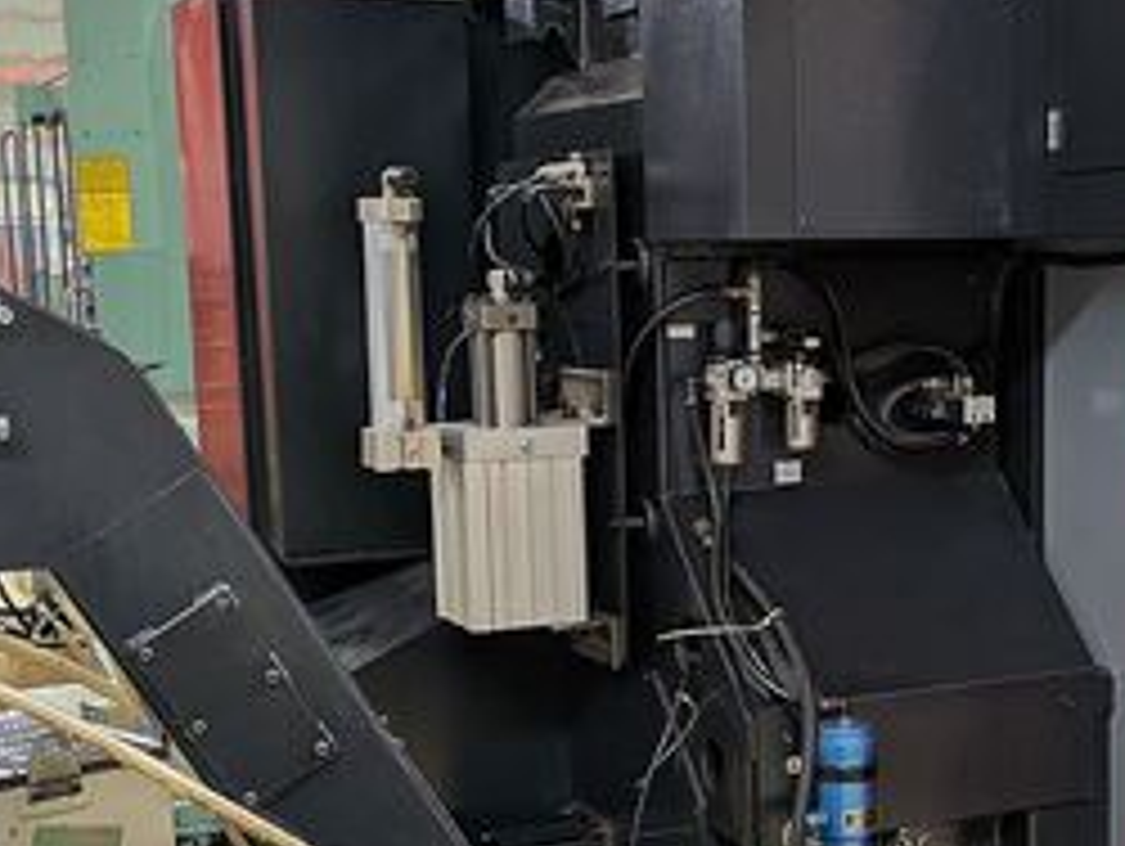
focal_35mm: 64
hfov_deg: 29.8
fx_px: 2082
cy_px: 598
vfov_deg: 22.8
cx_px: 824
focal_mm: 5.43
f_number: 1.89
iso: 111
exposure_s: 1/25
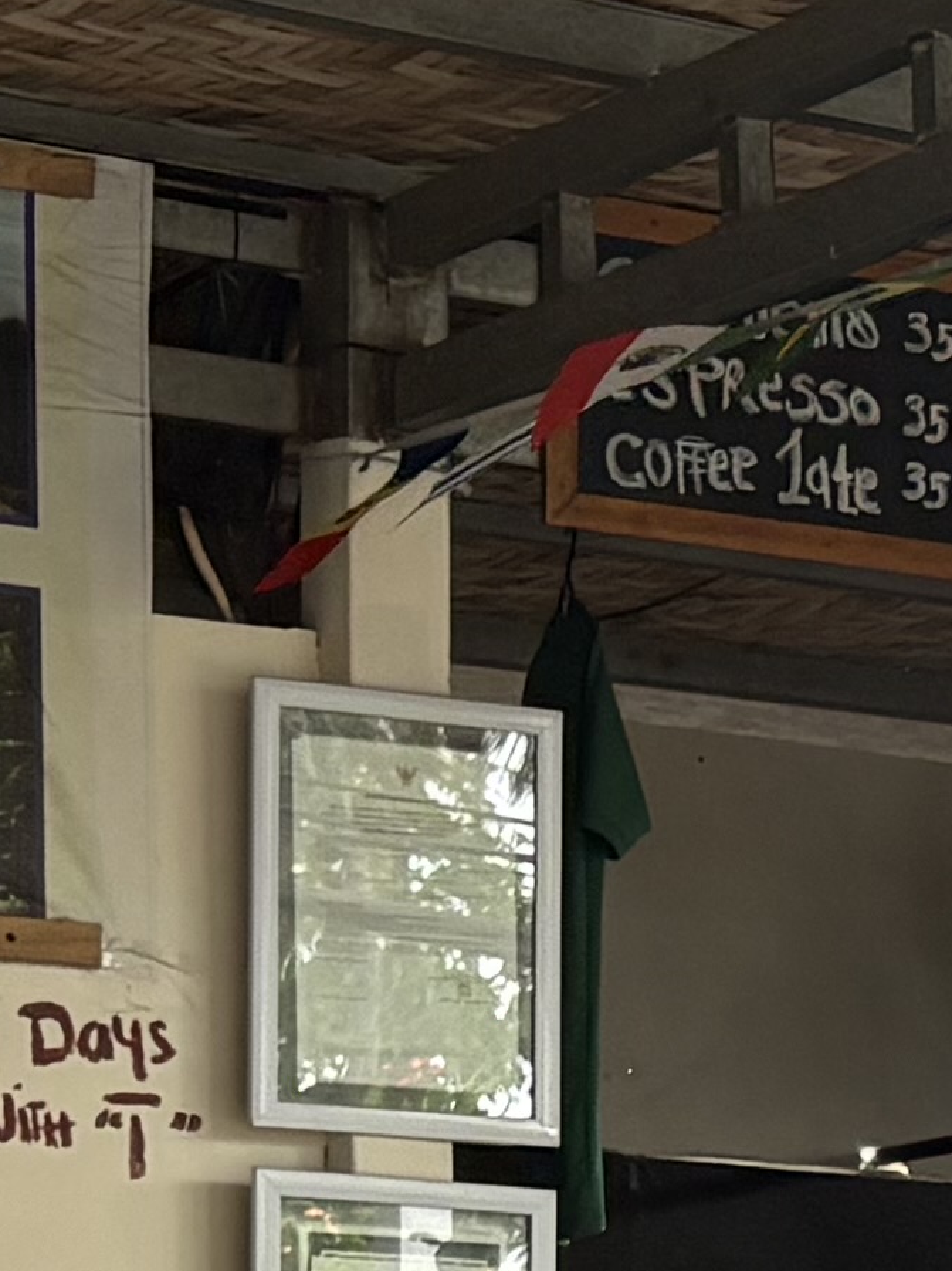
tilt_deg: -6.4
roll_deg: -1.2
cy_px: 2187
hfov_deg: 8.3
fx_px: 6089
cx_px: 2108
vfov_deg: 11.2
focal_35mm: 166
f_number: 1.6
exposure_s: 1/228
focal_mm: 5.96
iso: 125
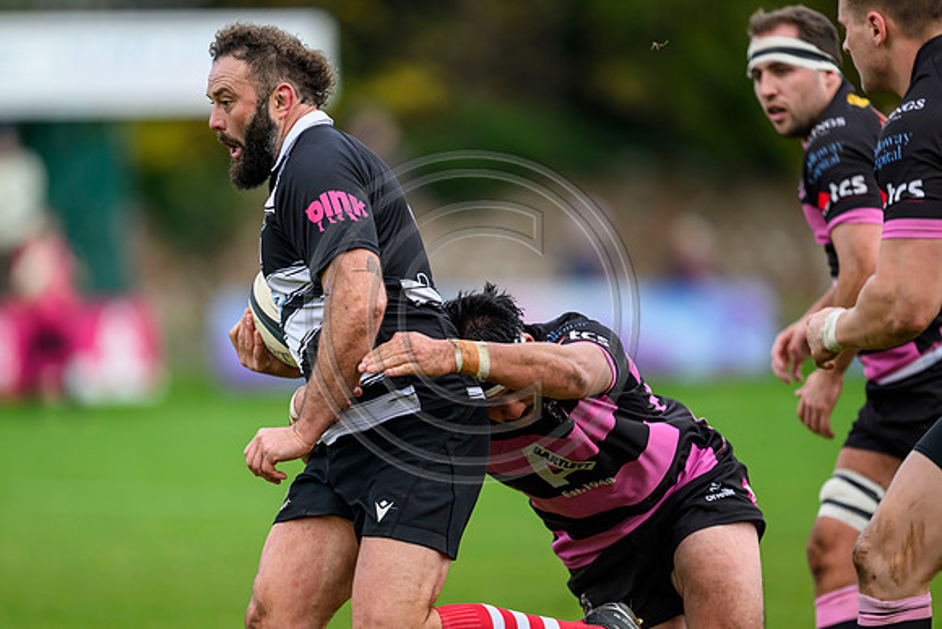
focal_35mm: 400
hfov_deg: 5.2
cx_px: 471
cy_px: 314
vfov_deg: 3.4
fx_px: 10469
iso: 500
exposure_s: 1/1600
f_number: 2.8
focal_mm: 400
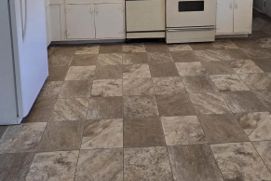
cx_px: 131
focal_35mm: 31
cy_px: -29
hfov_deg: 60.3
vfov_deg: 34.9
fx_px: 233
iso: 100
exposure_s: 1/60.2
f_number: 2.2
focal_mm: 2.2
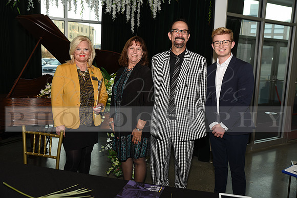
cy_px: 99
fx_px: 264
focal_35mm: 32
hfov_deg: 58.7
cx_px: 148
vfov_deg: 41.1
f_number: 4
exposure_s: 1/60
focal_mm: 32
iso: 100
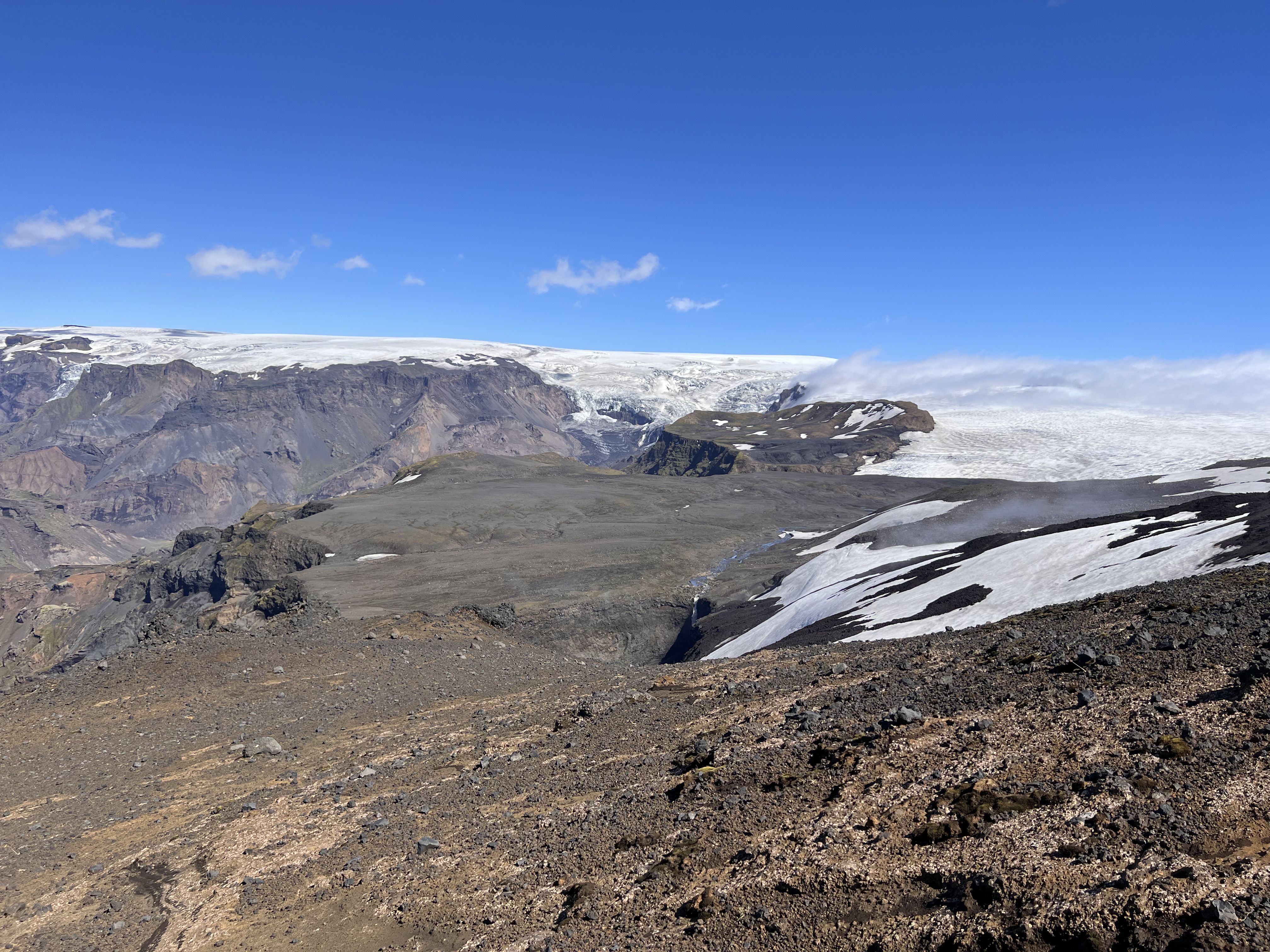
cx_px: 635
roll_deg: -2.9
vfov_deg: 53.1
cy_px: 476
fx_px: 954
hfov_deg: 67.3
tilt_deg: -6.9
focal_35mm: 26
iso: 50
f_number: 1.5
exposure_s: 1/6579
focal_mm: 5.7
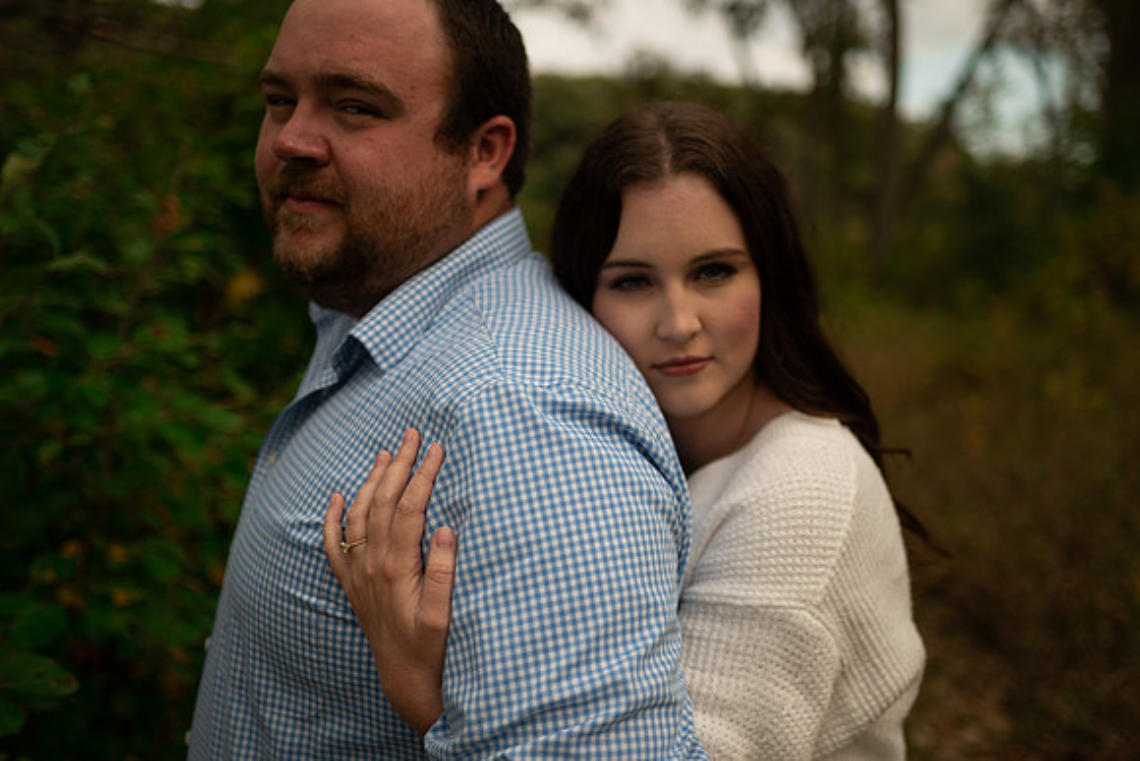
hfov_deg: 54.4
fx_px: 1109
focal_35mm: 35
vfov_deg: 37.9
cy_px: 380
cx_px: 570
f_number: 1.8
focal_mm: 35
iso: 100
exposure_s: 1/1250
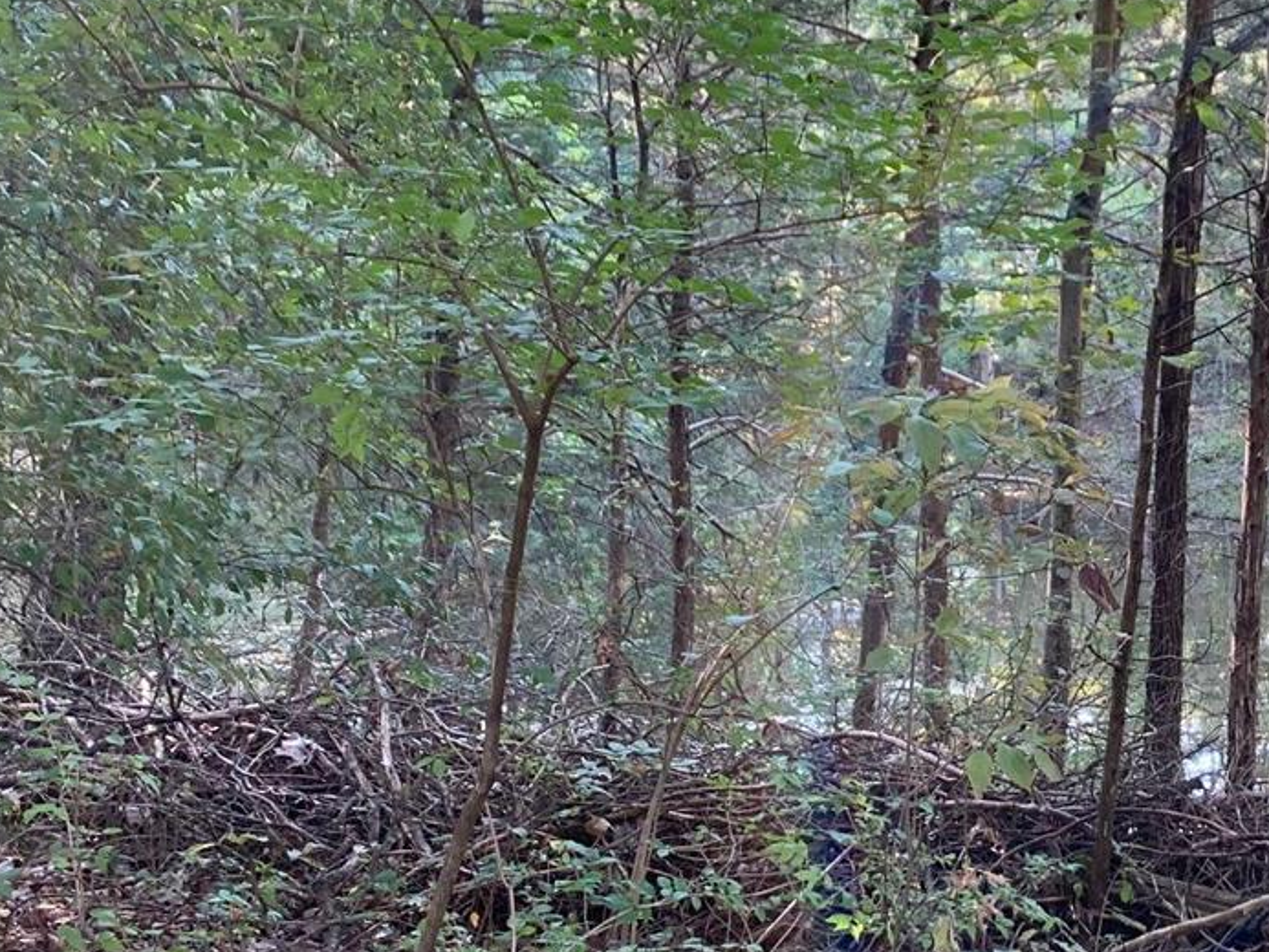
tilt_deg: -5.6
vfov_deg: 24.4
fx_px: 2200
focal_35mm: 60
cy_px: 535
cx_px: 1280
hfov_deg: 29.9
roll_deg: +1.4
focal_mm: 4.25
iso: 100
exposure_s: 1/93
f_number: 1.8
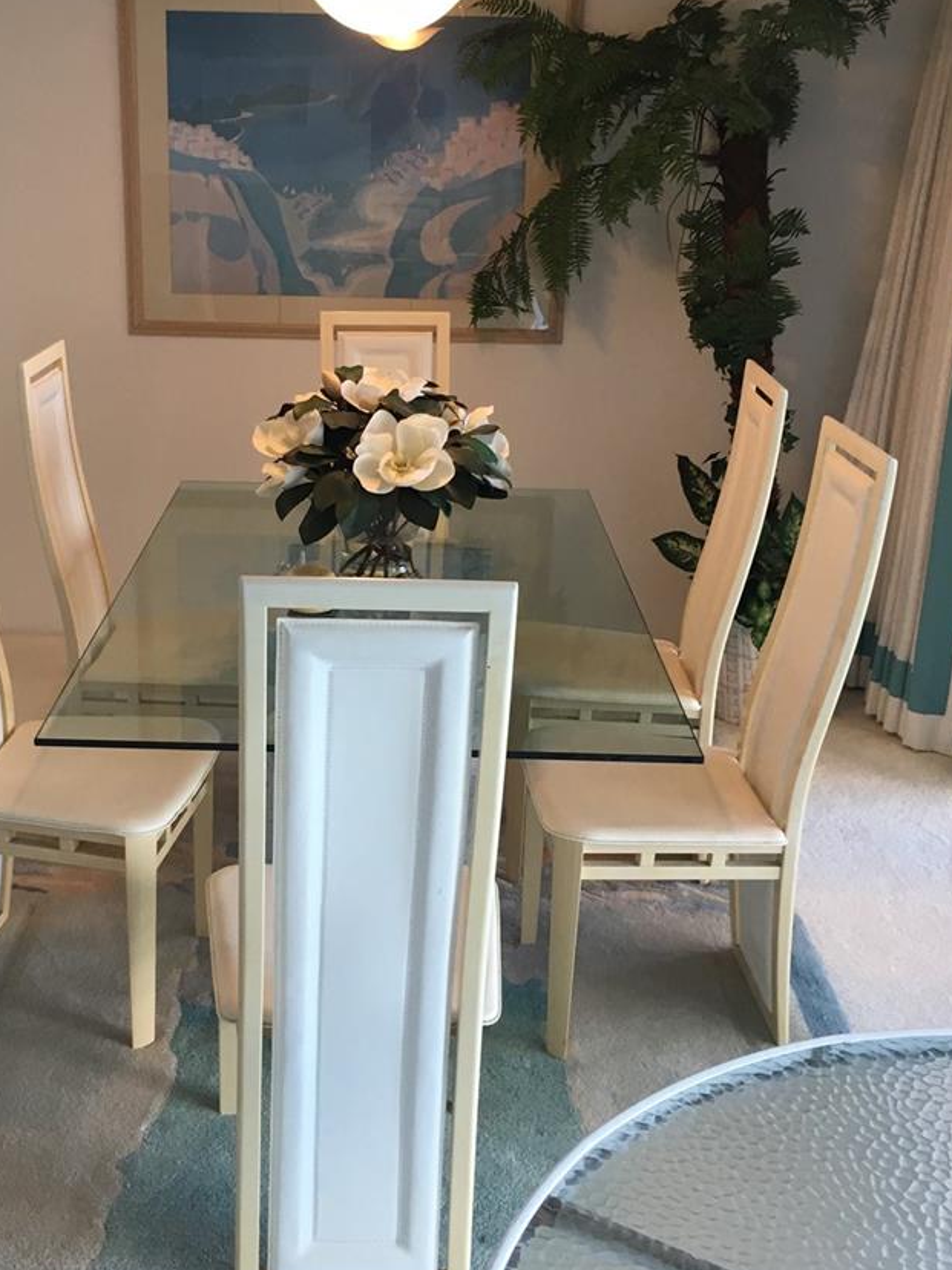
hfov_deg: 34.2
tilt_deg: -17.6
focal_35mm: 42
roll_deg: -0.2
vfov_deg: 44.8
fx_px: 1541
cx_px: 362
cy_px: 585
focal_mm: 4.15
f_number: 2.2
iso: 32
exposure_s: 1/30
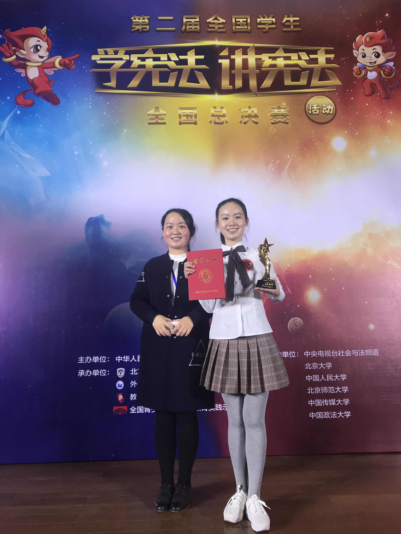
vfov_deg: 63.4
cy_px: 267
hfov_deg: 49.7
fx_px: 432
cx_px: 200
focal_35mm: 28
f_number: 1.8
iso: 32
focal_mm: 3.99
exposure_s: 1/100
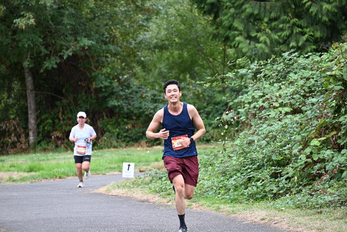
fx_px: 1928
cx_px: 174
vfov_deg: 6.9
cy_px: 116
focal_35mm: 200
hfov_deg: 10.3
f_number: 6.3
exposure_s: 1/250
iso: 640
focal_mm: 200
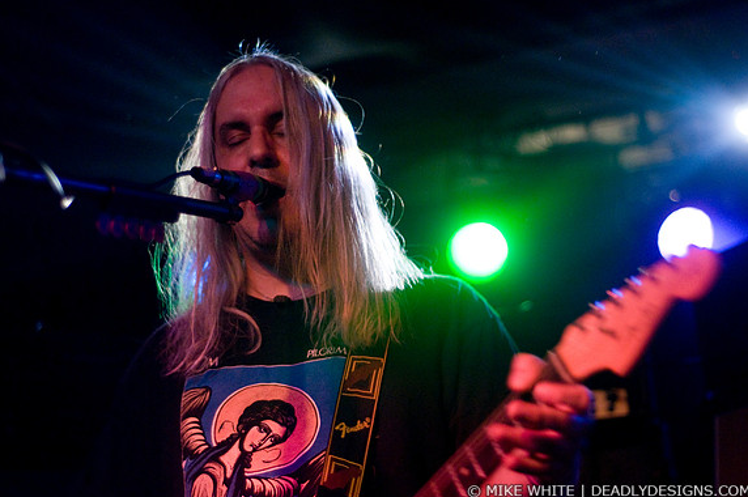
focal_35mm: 76
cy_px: 250
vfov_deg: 17.9
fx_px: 1577
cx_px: 378
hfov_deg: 26.7
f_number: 1.8
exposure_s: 1/50
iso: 1000
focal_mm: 50
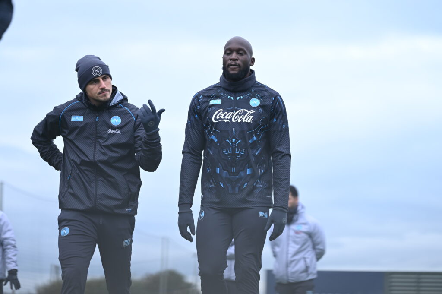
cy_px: 147
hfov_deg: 11.8
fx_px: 2147
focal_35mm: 175
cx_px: 221
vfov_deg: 7.8
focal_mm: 175
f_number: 2.8
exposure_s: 1/2000
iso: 500
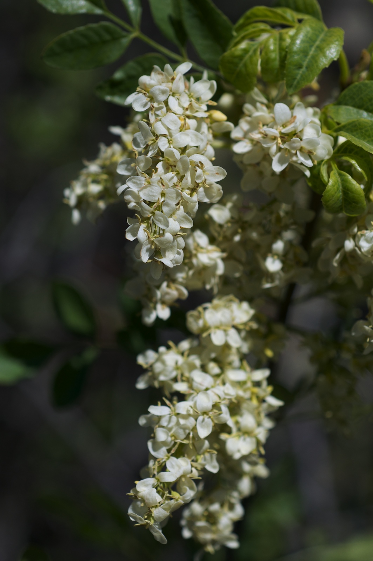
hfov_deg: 15.2
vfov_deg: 22.6
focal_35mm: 90
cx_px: 186
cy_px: 280
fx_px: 1402
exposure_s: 1/2500
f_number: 5.6
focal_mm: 60
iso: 200
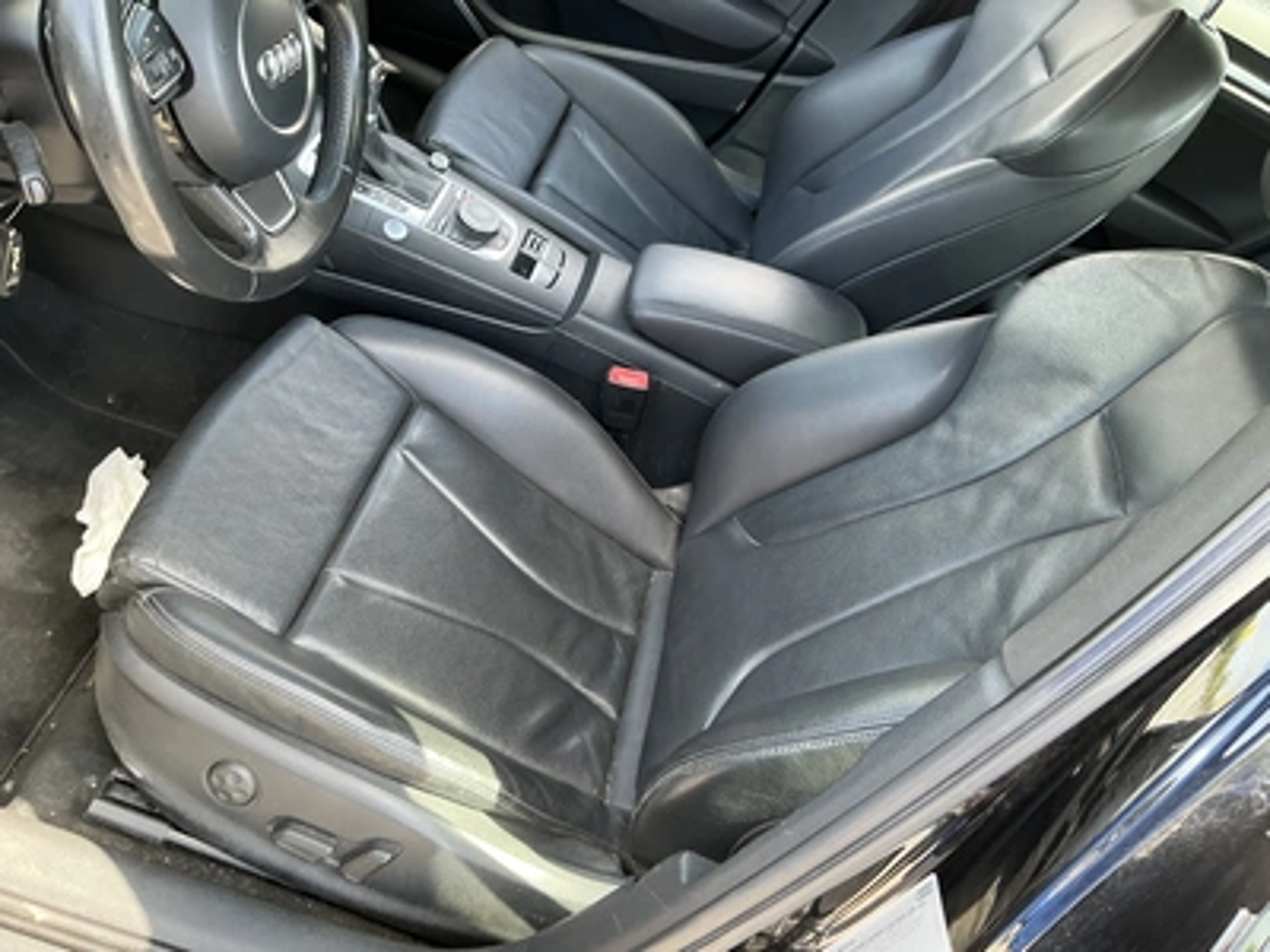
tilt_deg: -39.2
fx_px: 1027
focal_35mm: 28
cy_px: 476
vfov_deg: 49.7
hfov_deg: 63.4
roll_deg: -28.8
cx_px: 635
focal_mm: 3
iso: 64
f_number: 1.8
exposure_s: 1/93
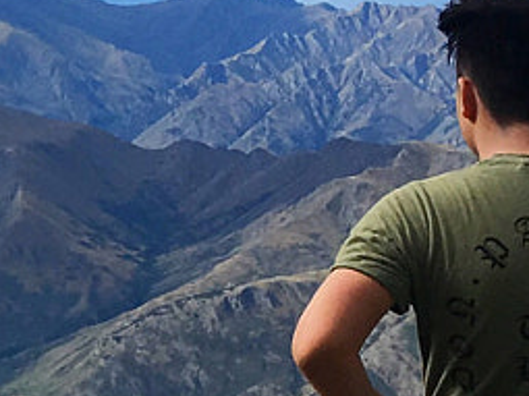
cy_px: 151
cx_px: -633
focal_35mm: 182
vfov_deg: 8.2
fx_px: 2780
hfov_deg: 9.9
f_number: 2.2
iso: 25
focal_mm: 4.15
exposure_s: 1/2137
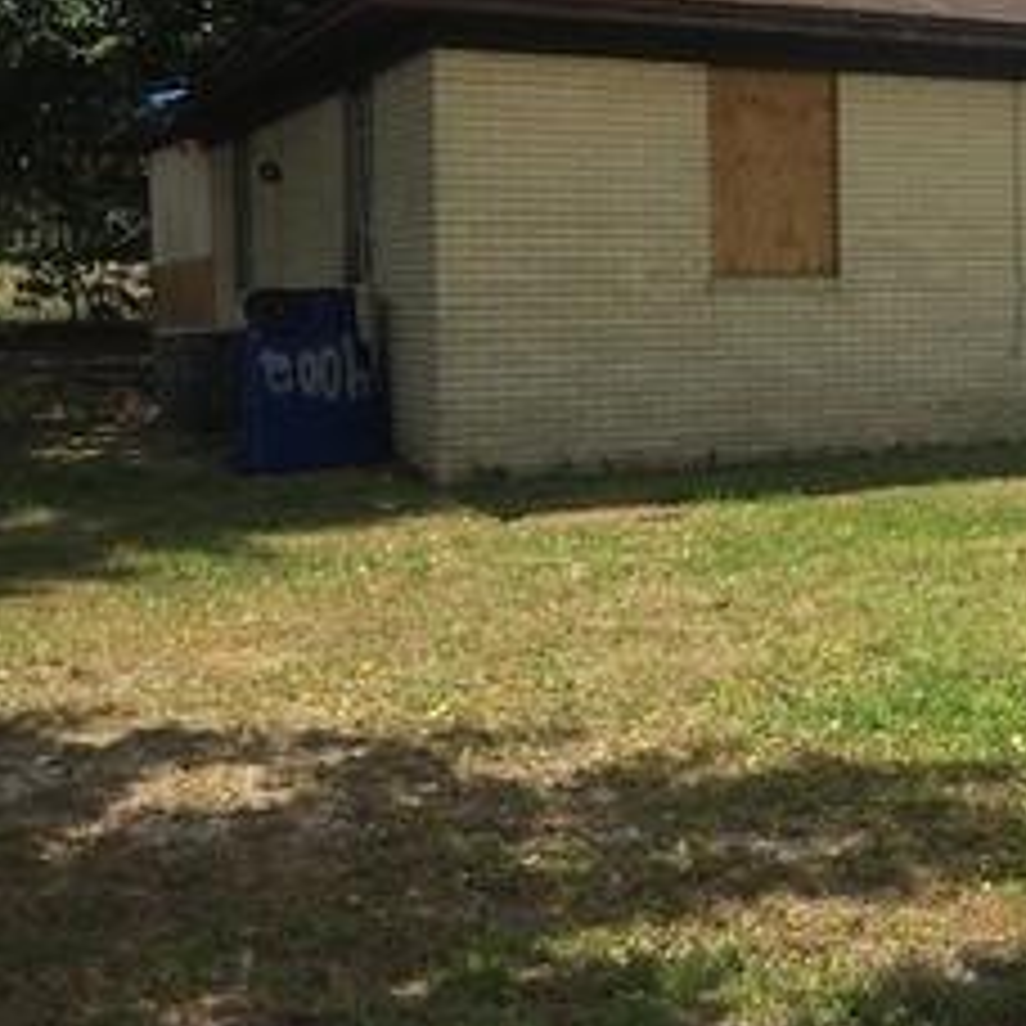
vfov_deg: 31.4
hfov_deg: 29.7
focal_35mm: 54
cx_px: 1004
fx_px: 1811
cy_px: 338
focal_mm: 4.15
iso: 32
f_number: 2.2
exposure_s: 1/1799
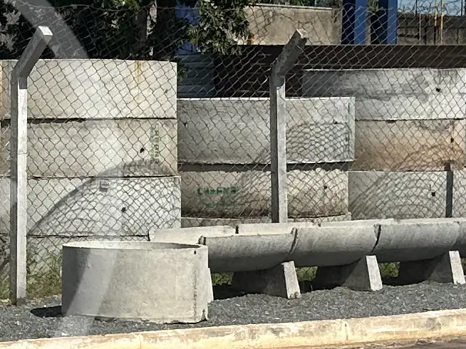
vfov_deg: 10.0
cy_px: 194
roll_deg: -1.0
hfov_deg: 12.9
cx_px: -158
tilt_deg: -1.2
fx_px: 1992
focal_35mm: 148
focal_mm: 6.86
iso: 80
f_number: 1.78
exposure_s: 1/7576
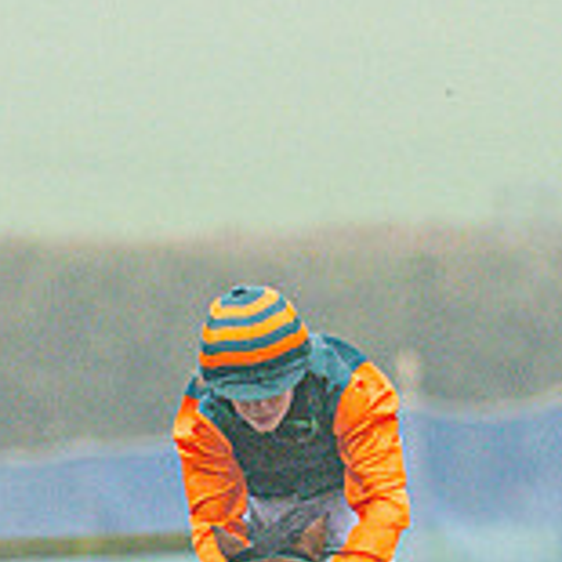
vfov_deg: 0.6
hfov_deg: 0.6
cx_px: -290
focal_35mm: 2715
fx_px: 49869
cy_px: 787
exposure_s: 1/1250
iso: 800
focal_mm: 400
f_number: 5
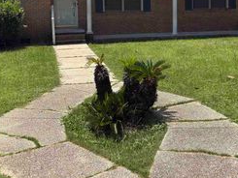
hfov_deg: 38.9
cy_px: 12
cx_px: 125
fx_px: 337
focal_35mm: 49
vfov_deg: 28.4
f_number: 1.78
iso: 64
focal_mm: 6.76
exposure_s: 1/5714
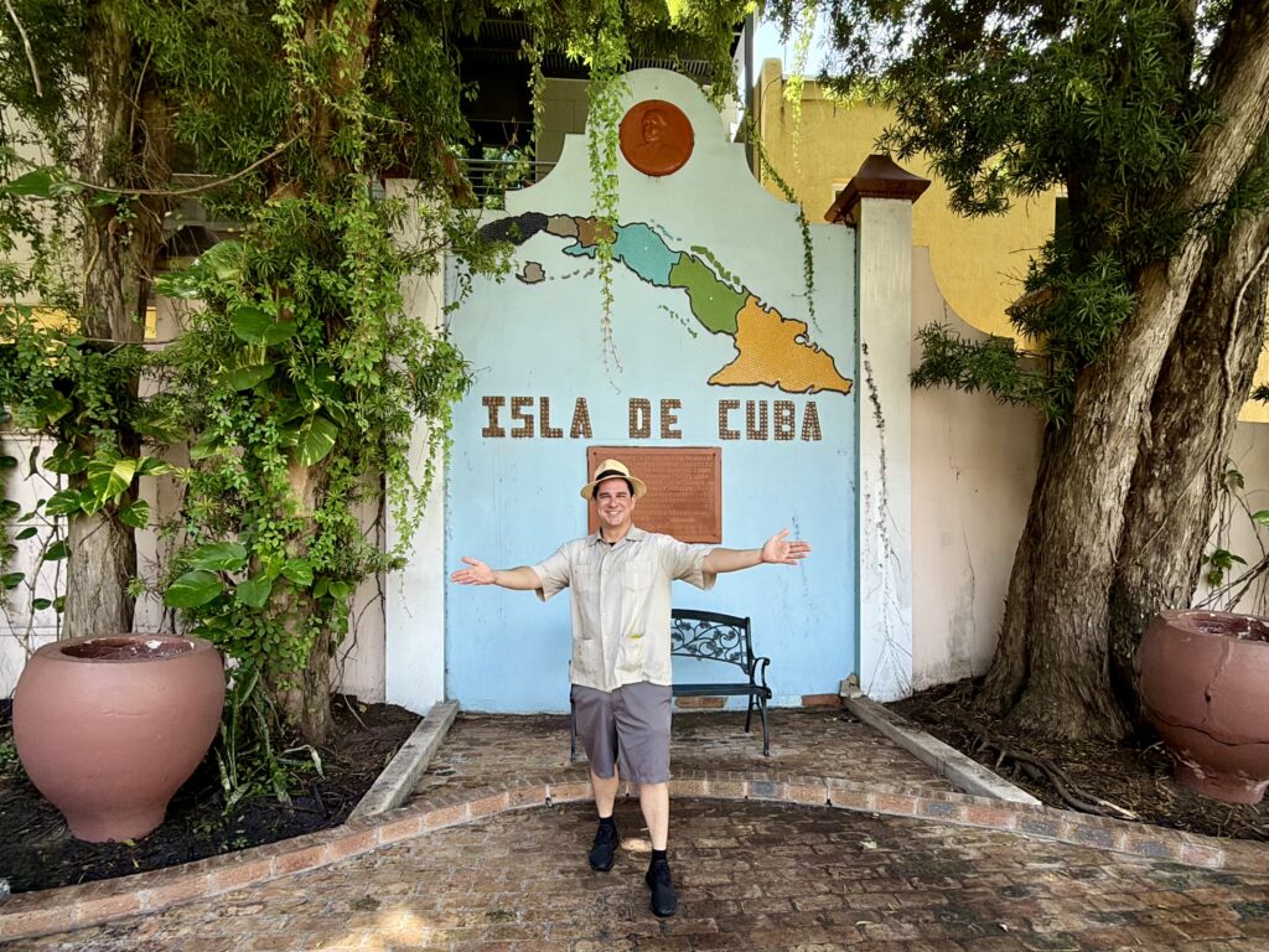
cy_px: 476
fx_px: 513
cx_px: 634
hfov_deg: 102.1
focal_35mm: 14
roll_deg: +0.6
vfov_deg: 85.7
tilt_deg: -2.6
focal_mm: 2.22
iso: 64
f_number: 2.2
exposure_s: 1/246
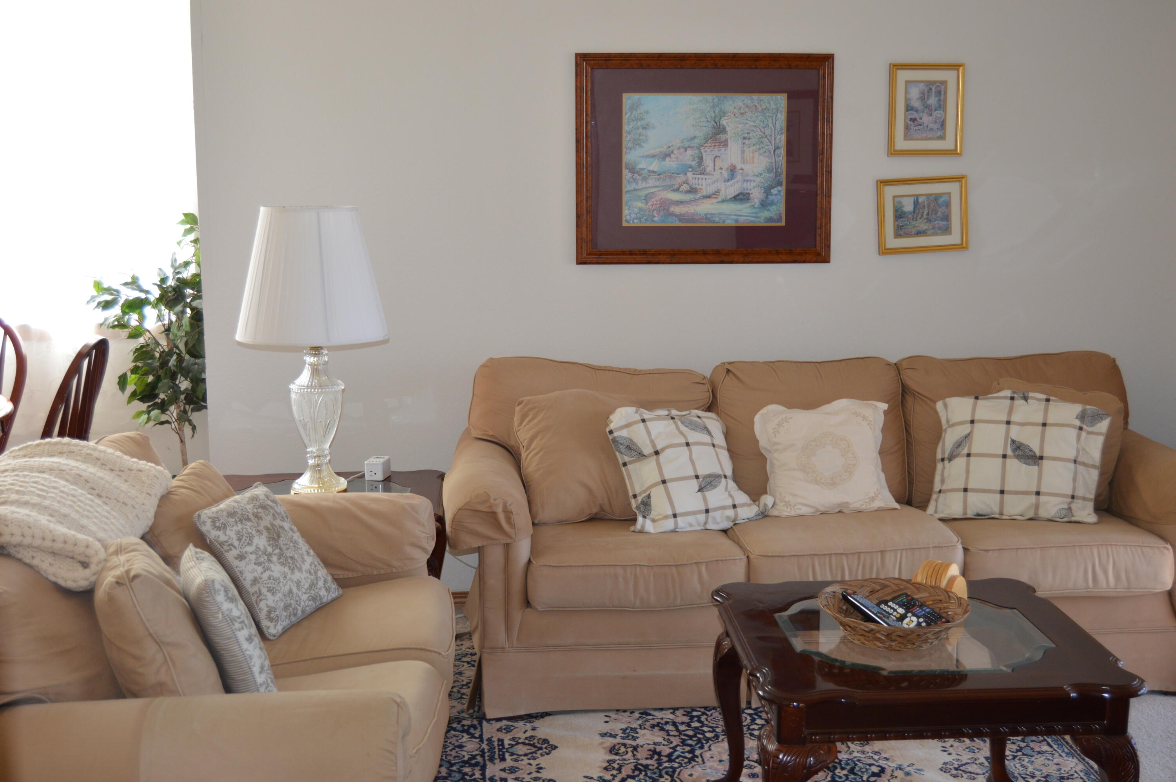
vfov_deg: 29.8
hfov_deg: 43.6
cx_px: 588
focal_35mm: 45
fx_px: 1469
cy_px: 391
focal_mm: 30
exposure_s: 1/125
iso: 400
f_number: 4.2
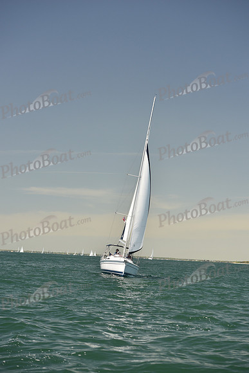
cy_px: 186
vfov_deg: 23.9
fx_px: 881
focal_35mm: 85
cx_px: 124
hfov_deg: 16.1
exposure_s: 1/800
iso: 250
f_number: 4.5
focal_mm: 85
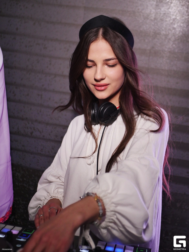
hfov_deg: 28.6
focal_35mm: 51
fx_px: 371
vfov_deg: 37.5
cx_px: 94
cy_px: 126
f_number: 1.8
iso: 1600
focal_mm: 25
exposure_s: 1/250
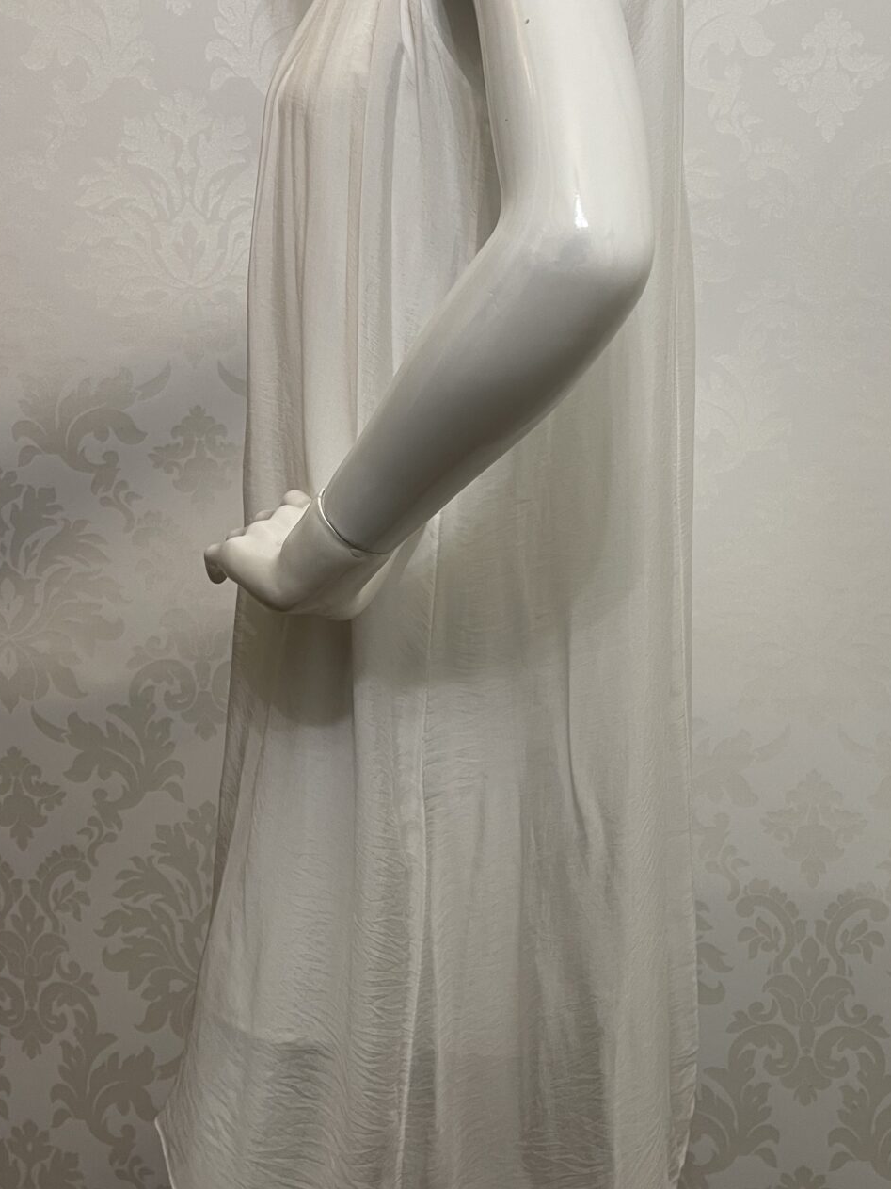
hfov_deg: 37.7
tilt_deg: -10.7
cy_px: 527
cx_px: 453
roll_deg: +0.0
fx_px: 1304
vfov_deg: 48.9
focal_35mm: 38
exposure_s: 1/50
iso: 100
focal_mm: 5.1
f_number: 1.6
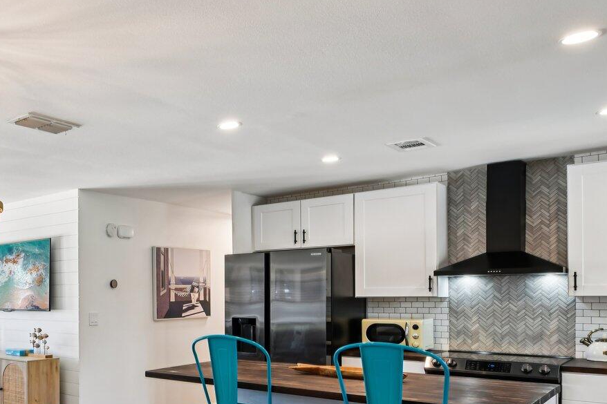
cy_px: 308
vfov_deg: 36.8
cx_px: 17
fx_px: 590
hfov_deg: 46.6
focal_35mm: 35
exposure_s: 1/10
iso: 400
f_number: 8
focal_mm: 15
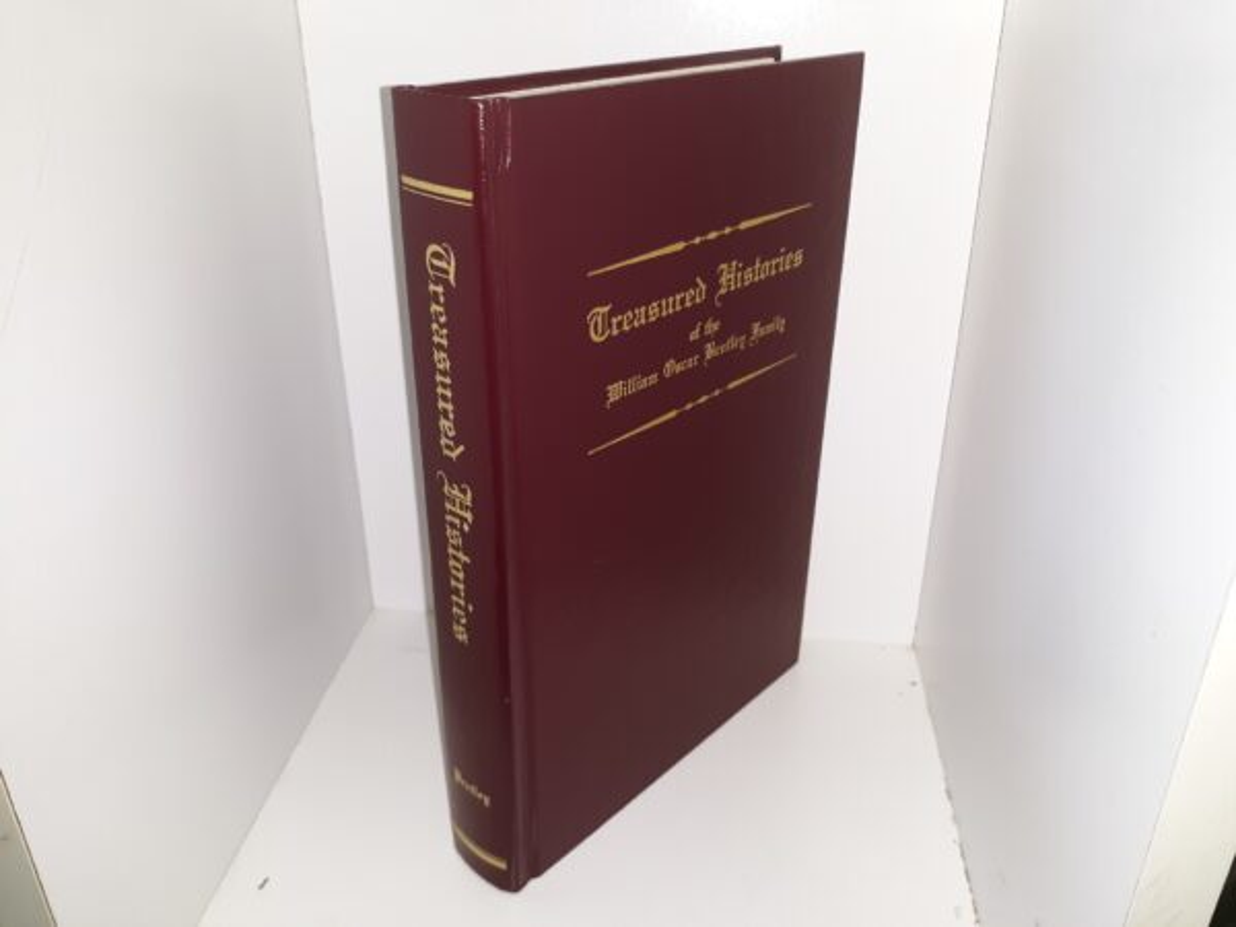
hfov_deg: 63.4
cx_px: 618
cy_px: 464
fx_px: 1000
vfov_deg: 49.7
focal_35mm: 28
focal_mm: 3.7
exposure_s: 1/120
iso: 64
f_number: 1.7
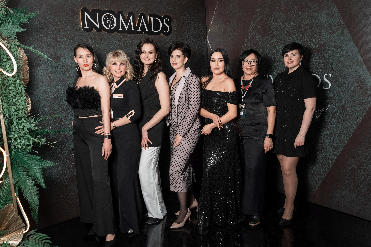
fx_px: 297
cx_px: 191
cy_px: 120
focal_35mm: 29
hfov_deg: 64.0
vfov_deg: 45.2
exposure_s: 1/160
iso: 500
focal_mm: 28
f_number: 8
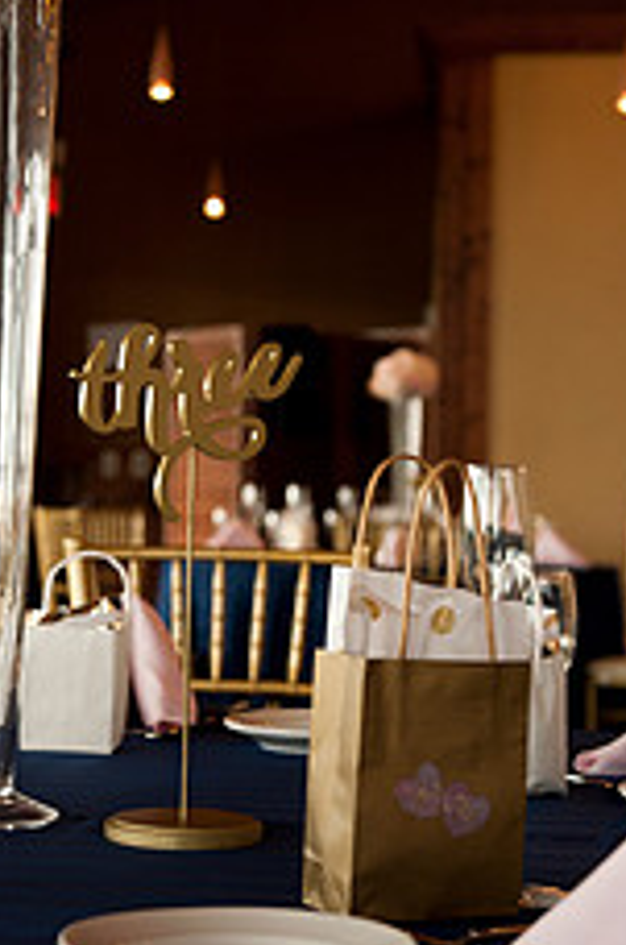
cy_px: 460
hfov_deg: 15.6
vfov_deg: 23.4
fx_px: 2279
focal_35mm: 87
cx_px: 176
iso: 1000
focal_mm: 44
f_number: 4
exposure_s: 1/160
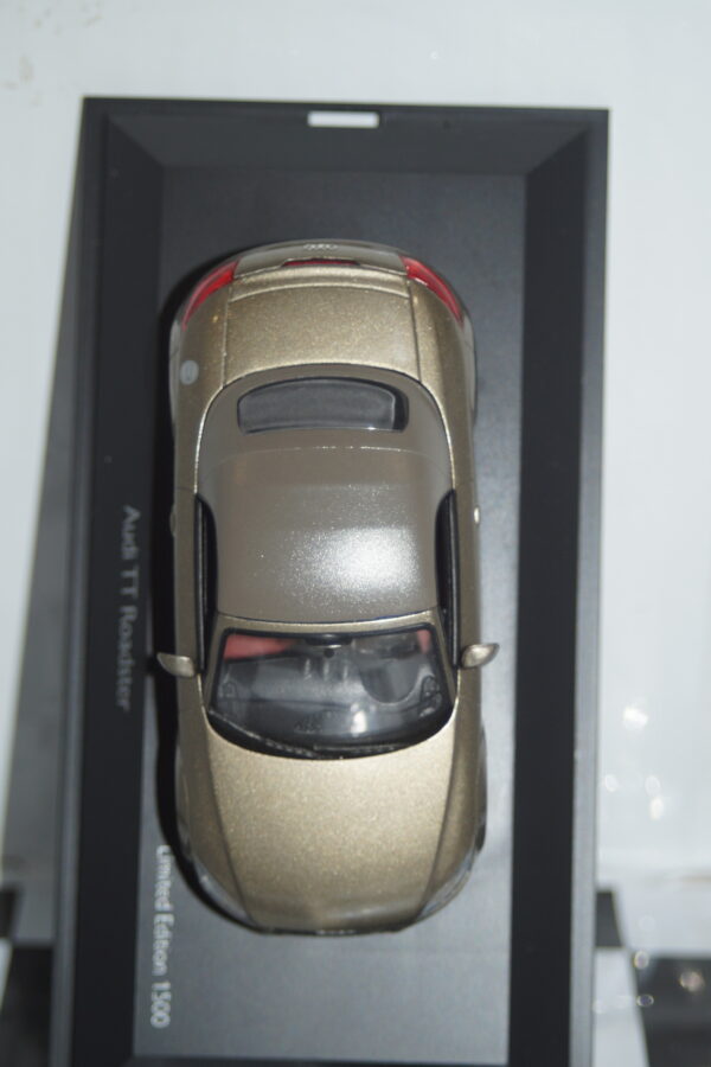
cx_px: 356
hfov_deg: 15.2
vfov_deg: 22.6
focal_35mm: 90
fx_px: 2666
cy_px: 534
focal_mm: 60
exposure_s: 1/60
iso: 200
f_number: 5.6
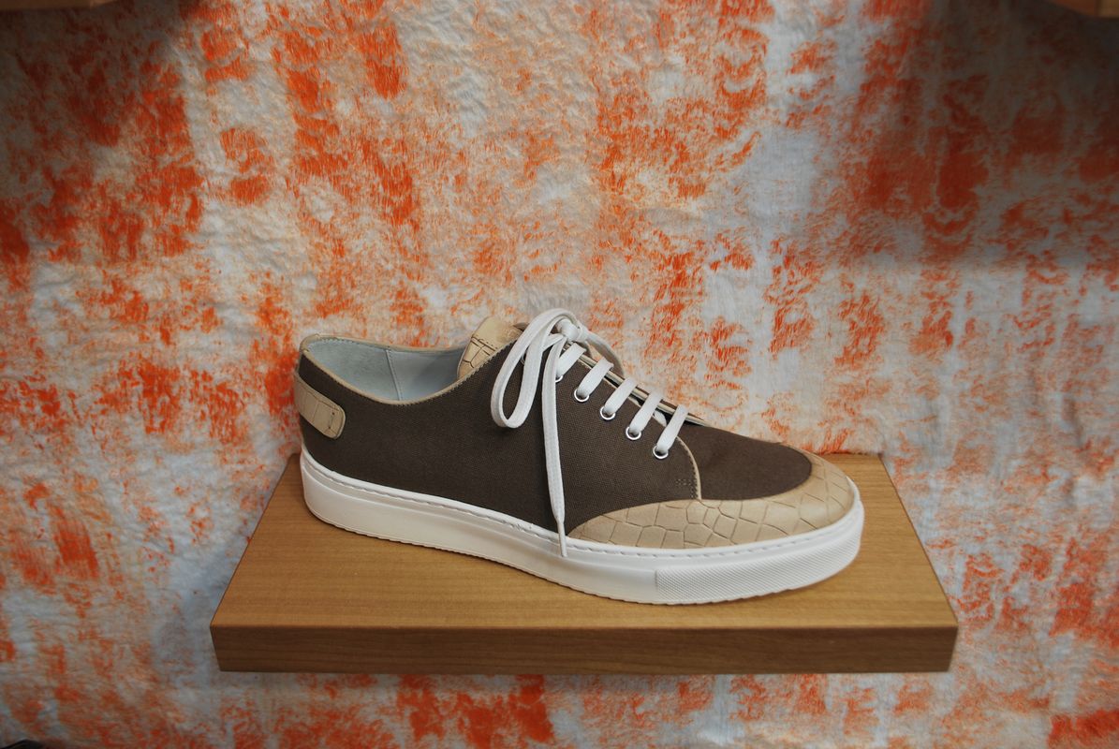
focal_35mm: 33
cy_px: 374
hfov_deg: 57.2
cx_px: 560
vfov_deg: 40.1
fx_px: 1027
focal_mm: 22
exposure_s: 1/80
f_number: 4.5
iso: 200
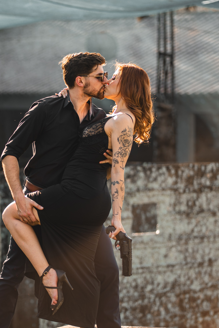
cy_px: 194
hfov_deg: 9.0
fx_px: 1387
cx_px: 90
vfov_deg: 13.5
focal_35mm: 152
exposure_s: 1/500
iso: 100
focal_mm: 85
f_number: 1.8
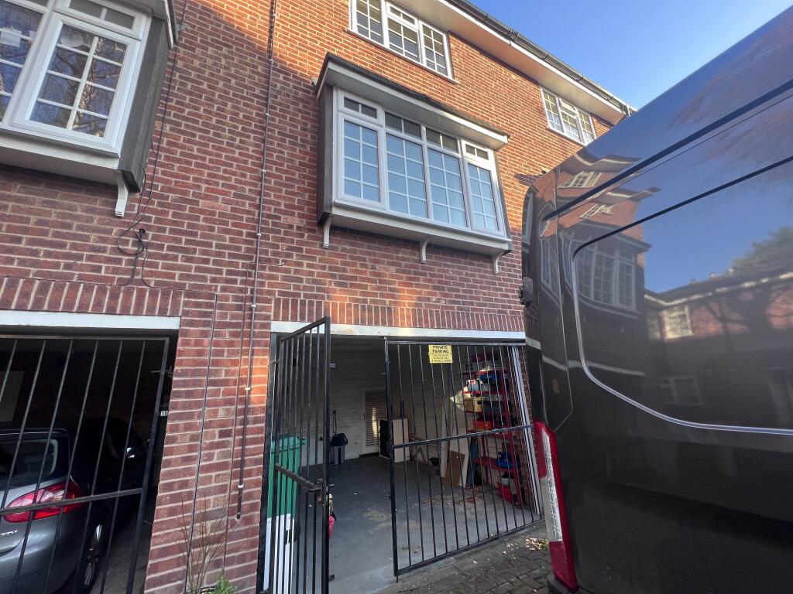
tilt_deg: +14.8
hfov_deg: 106.2
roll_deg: +3.4
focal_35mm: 13
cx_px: 396
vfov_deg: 89.9
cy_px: 297
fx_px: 298
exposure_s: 1/99
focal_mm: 1.57
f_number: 1.8
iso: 32
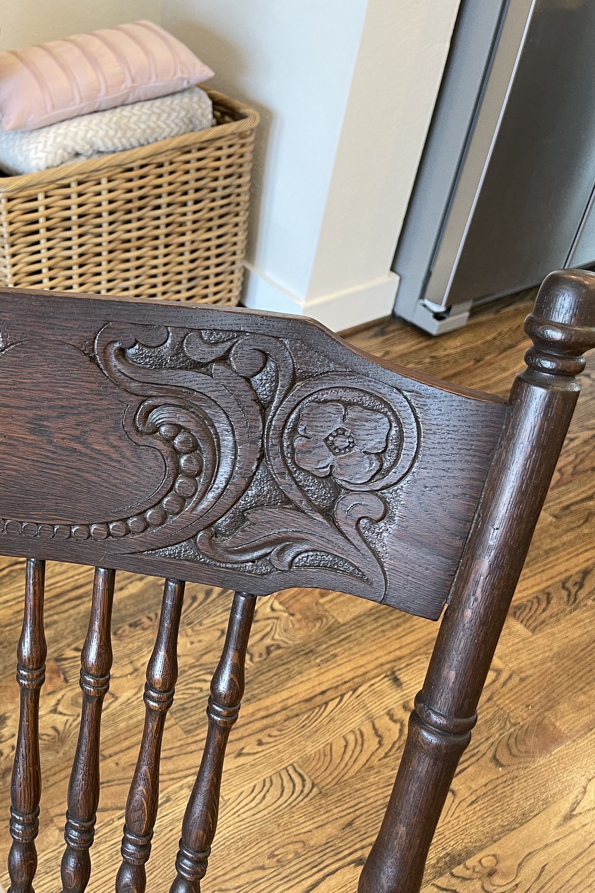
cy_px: 439
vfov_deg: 51.9
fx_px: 917
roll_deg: +1.3
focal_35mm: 37
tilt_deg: -40.4
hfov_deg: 33.6
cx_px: 33
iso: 160
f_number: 1.6
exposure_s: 1/60
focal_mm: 5.1
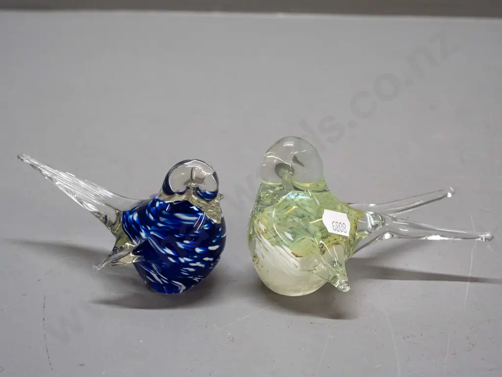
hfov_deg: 33.2
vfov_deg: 25.2
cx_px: 251
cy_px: 188
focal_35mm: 58
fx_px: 841
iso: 3200
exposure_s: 1/200
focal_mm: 29
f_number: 5.6
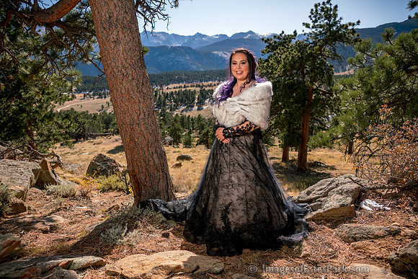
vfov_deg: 53.2
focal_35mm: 24
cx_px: 209
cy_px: 140
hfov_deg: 73.7
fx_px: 279
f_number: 4
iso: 200
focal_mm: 24
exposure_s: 1/1600
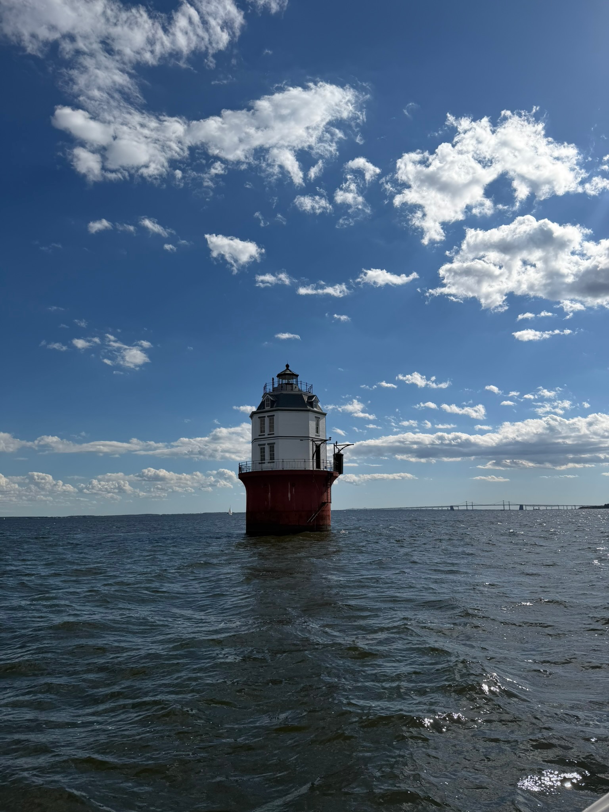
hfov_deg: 56.8
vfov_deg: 71.6
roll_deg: -0.3
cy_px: 406
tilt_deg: +9.6
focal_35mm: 24
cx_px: 304
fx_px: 563
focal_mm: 6.76
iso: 80
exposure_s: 1/14286
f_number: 1.78
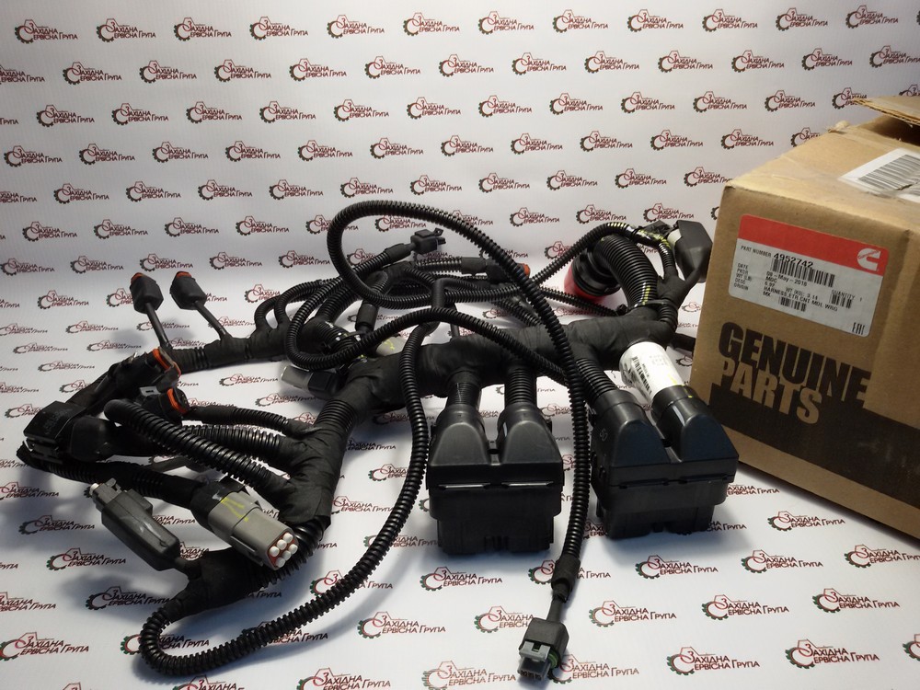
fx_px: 824
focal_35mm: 31
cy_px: 345
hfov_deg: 58.4
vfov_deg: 45.4
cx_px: 460
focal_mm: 2.93
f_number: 2.4
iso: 50
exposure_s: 1/50
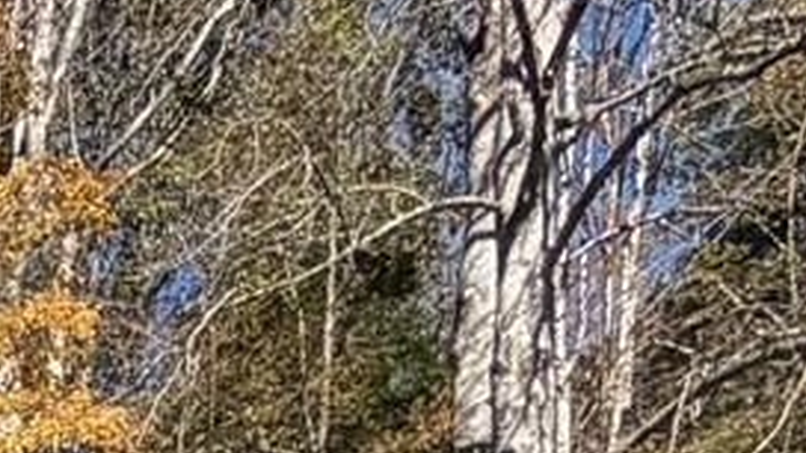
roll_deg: +0.8
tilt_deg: -0.8
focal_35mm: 115
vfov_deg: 7.0
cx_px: -1005
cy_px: 1993
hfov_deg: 14.1
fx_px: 2458
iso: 40
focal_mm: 2.22
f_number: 2.2
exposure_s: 1/770
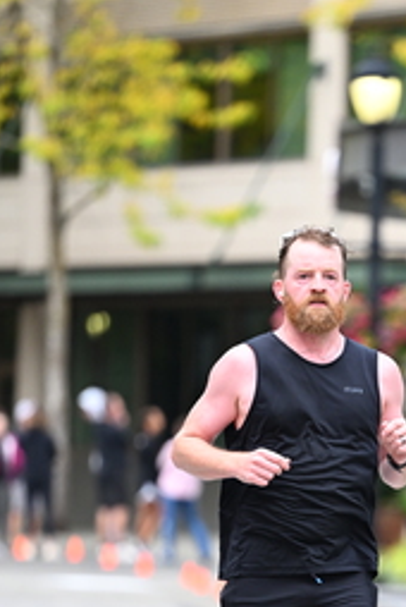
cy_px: 485
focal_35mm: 357
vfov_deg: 5.8
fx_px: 6022
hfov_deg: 3.9
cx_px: 395
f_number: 2.8
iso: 1000
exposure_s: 1/2000
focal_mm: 165
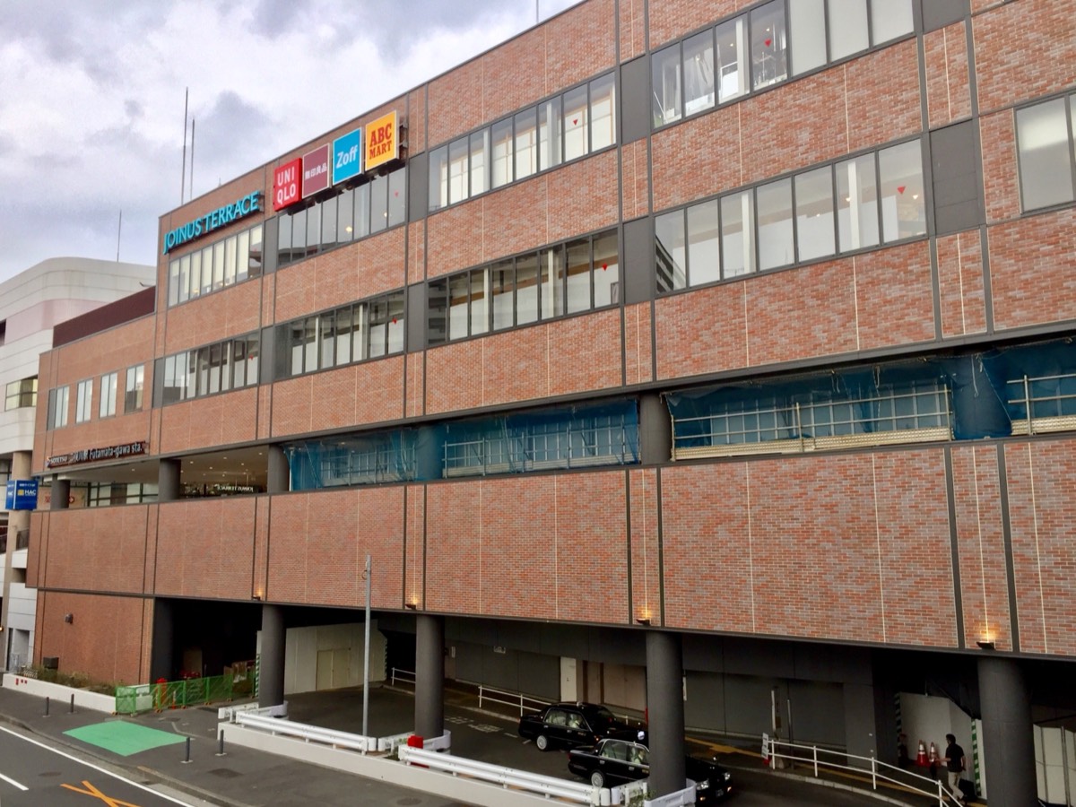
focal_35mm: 29
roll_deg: +0.3
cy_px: 404
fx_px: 901
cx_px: 538
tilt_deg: +8.7
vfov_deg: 48.2
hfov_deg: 61.7
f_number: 2.2
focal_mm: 4.15
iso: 32
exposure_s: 1/309
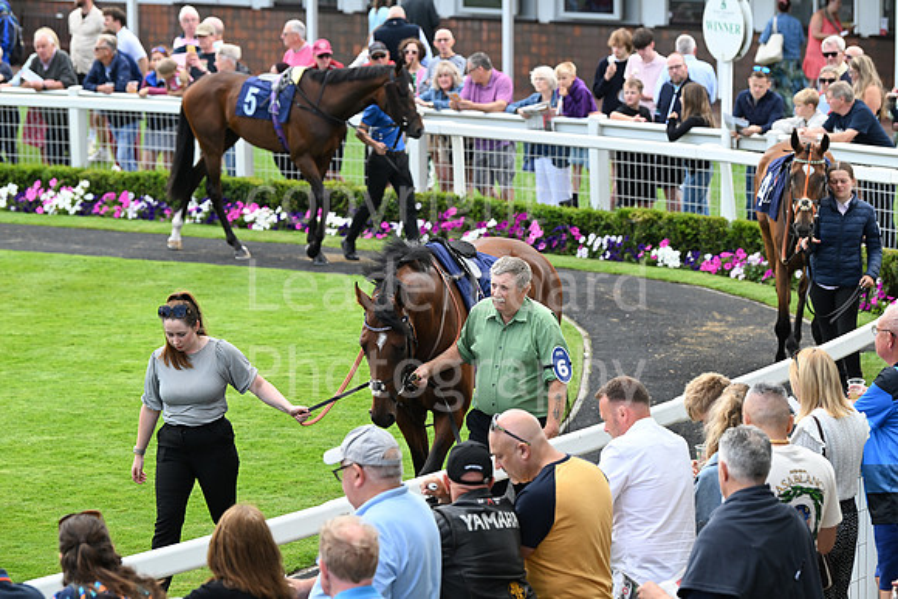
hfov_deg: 14.7
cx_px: 449
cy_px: 300
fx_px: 3493
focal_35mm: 140
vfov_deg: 9.8
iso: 500
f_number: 5
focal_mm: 140
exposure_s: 1/800
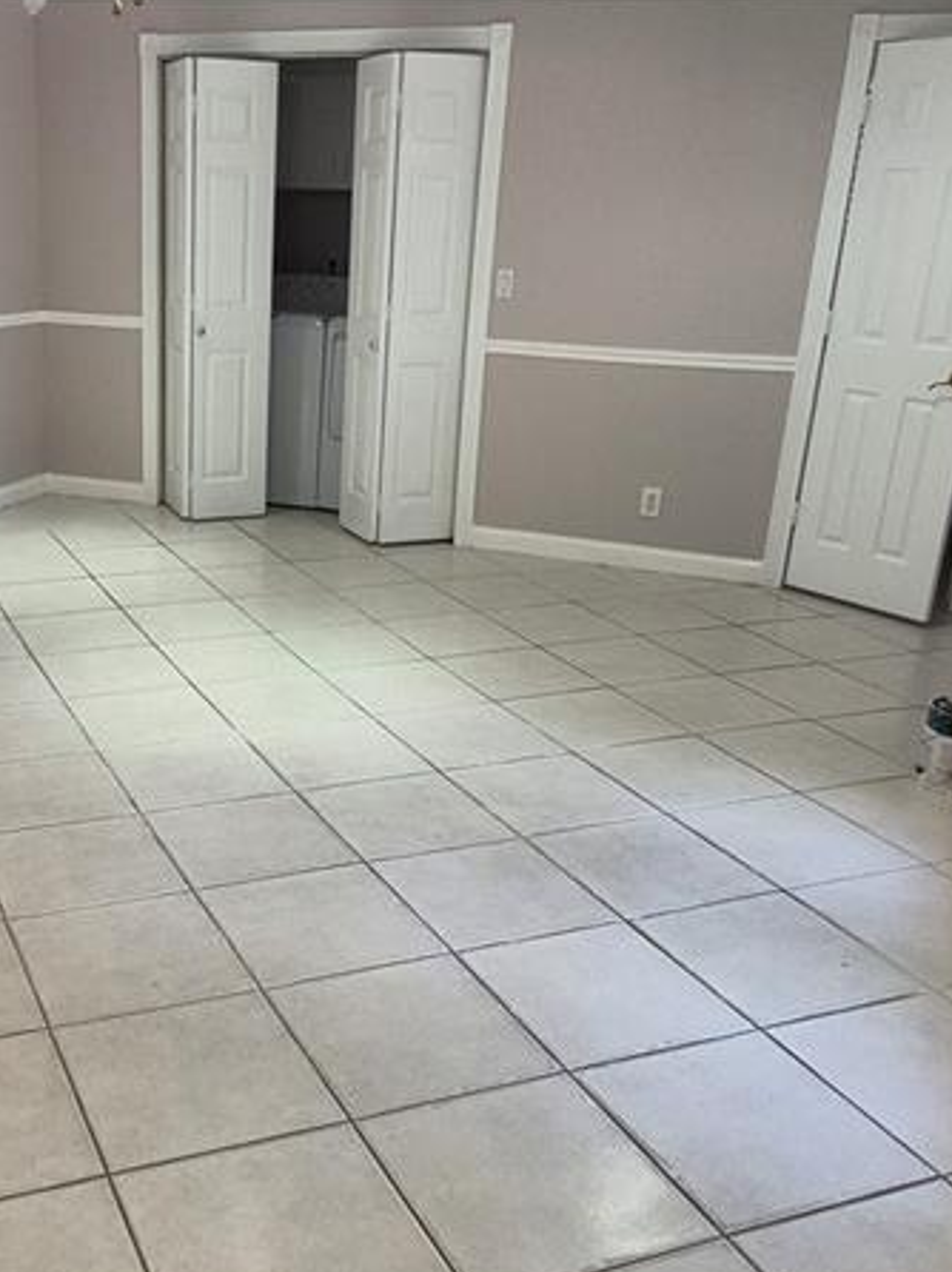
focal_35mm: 35
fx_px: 1285
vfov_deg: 52.6
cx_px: 254
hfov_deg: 39.7
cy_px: 699
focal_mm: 1.74
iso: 80
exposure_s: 1/60
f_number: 2.2
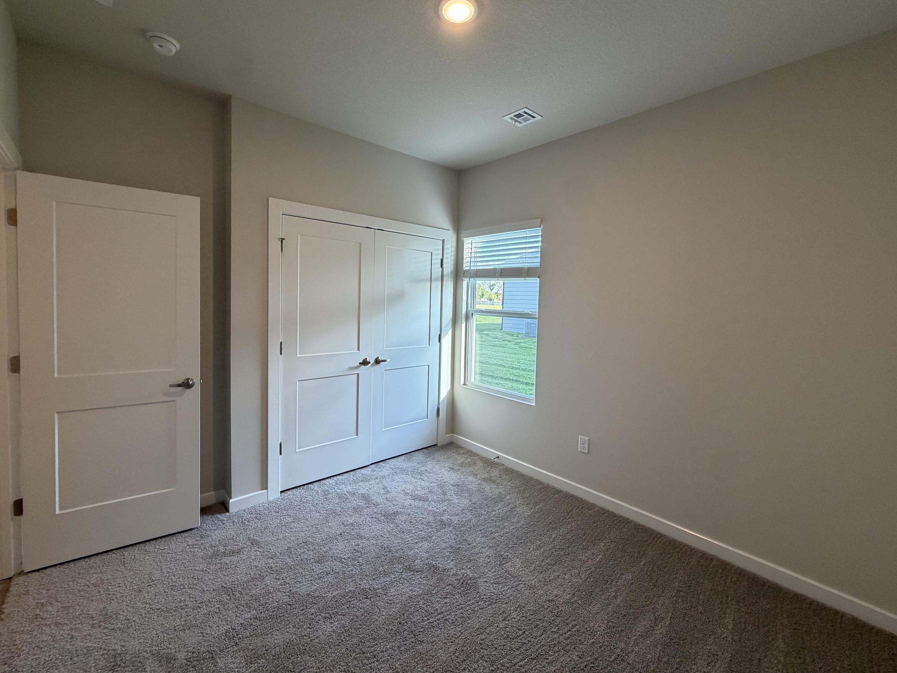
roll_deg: -1.5
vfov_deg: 81.7
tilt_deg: -2.9
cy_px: 317
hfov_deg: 98.2
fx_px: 389
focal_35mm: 15
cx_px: 442
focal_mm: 2.22
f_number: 2.2
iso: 250
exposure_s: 1/120
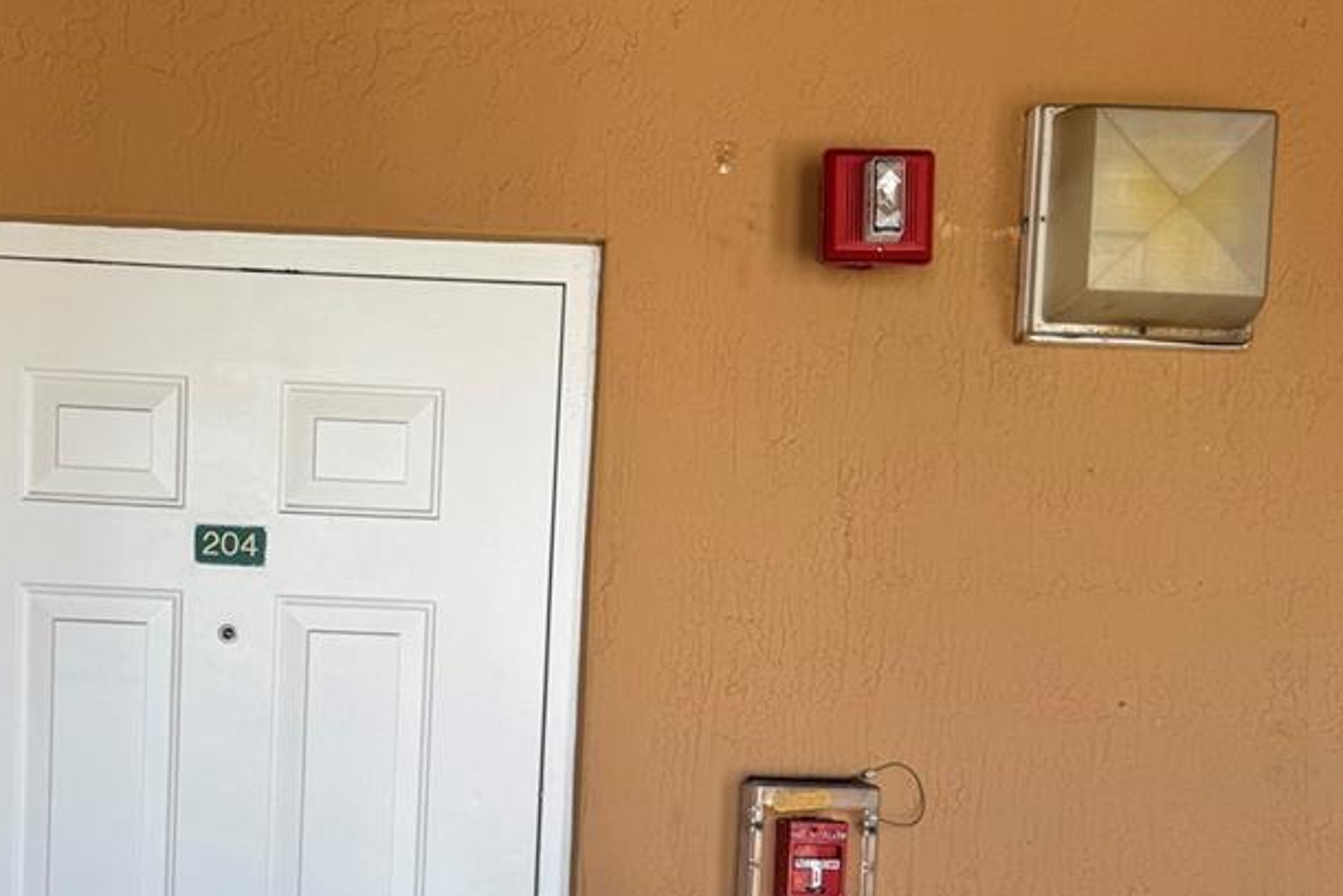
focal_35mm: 49
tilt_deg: -4.0
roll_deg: -1.8
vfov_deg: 26.3
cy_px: 859
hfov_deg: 39.6
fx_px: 1829
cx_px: 398
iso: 80
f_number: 1.78
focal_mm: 6.76
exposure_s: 1/407
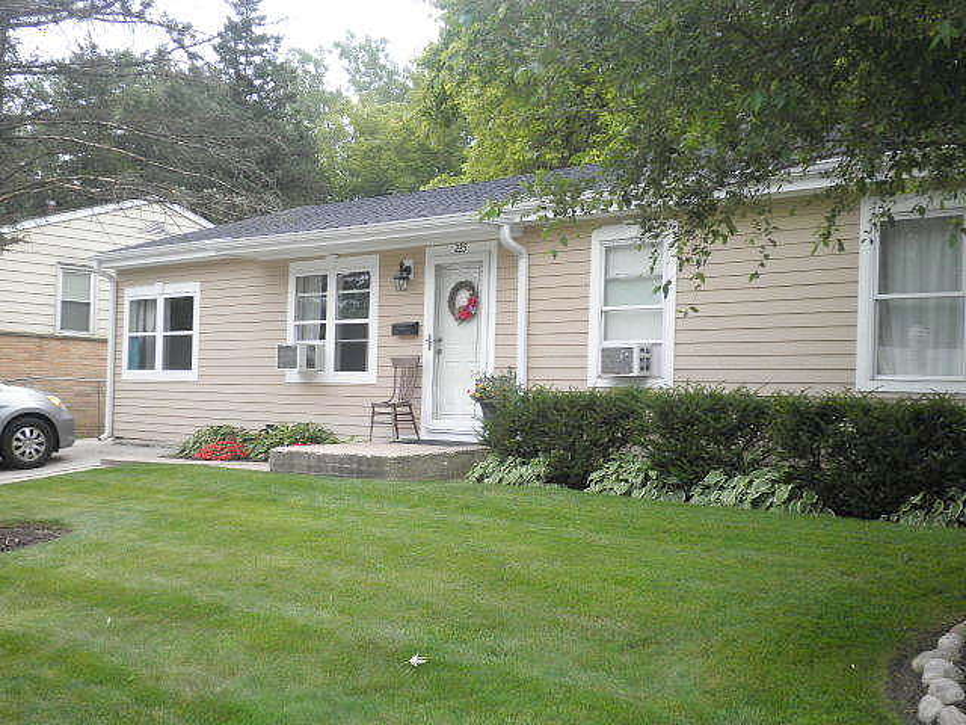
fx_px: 1005
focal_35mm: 36
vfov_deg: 39.7
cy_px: 362
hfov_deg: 51.4
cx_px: 483
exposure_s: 1/160
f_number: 3.1
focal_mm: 6.4
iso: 64
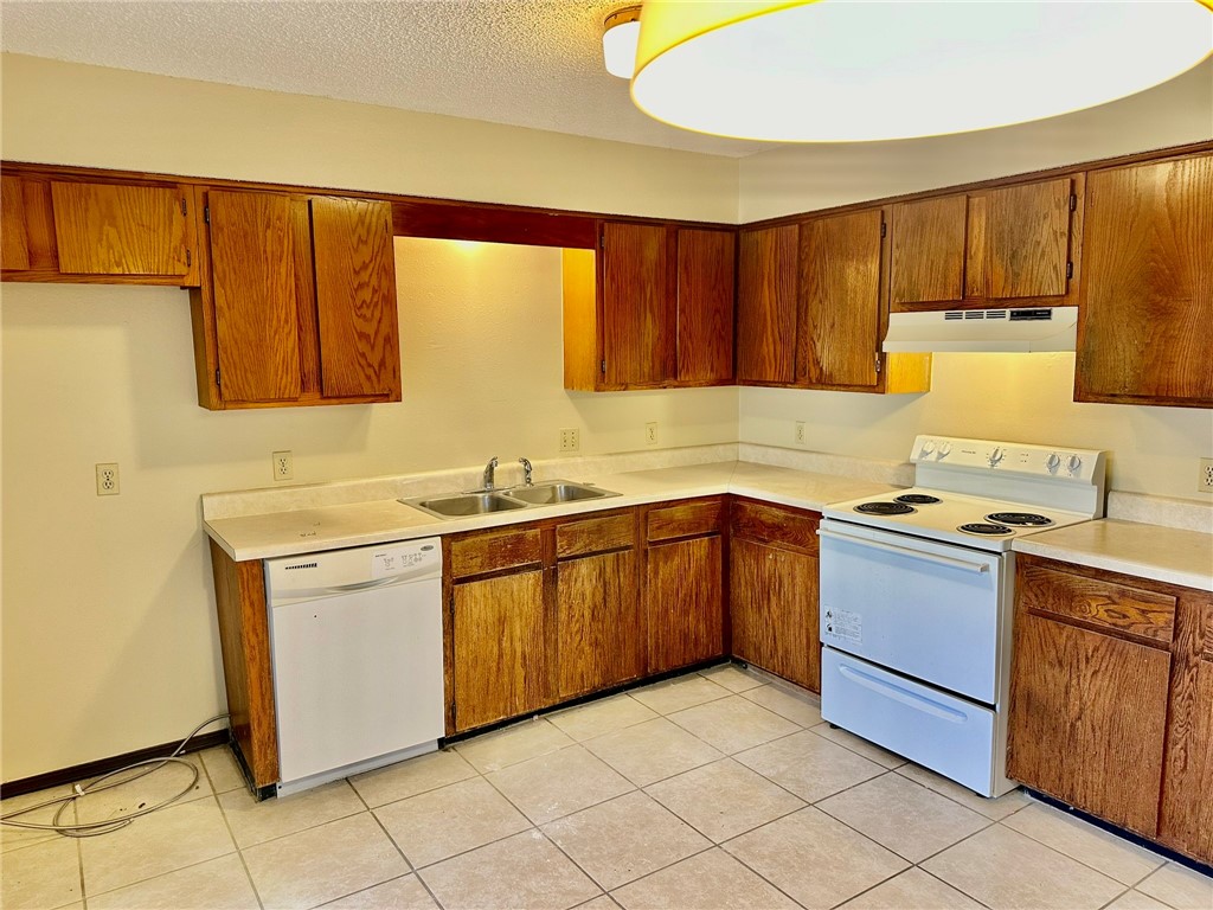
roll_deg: +0.3
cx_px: 606
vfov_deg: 56.8
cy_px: 455
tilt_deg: -6.2
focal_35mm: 24
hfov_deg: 71.6
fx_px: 841
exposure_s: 1/60
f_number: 1.78
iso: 160
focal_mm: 6.86
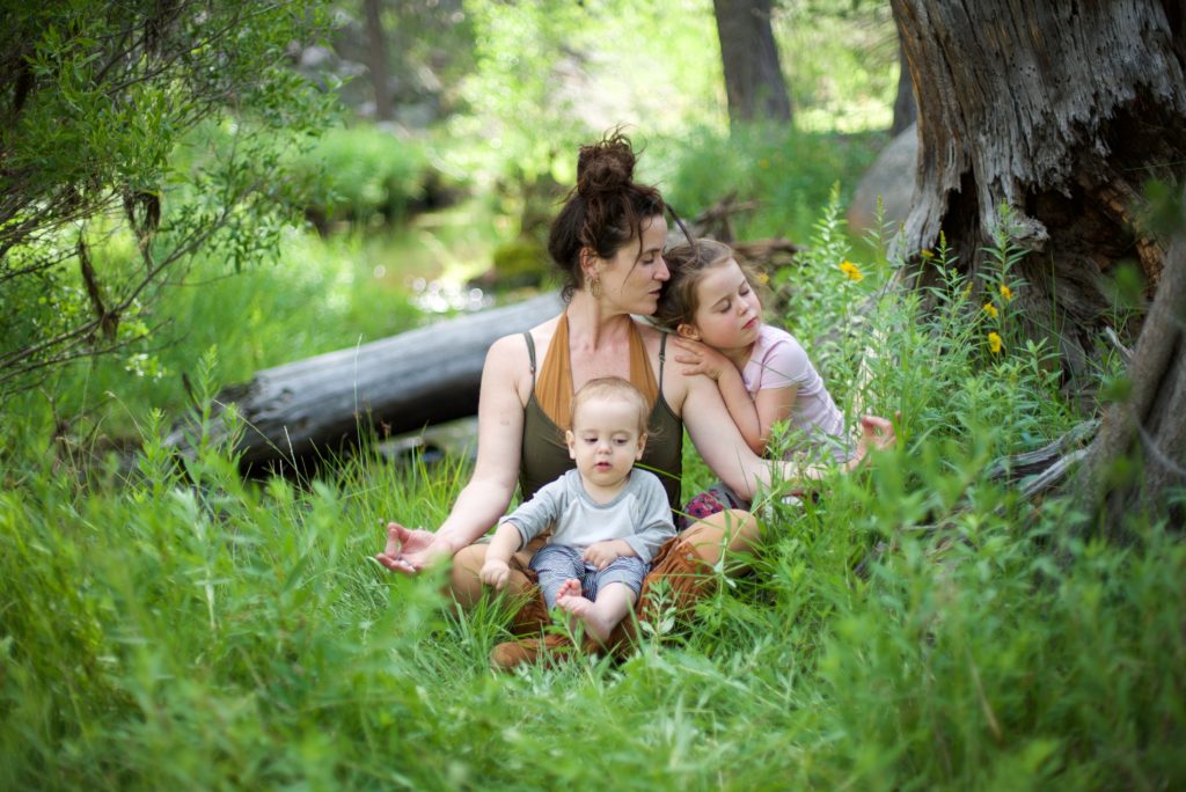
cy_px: 396
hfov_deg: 39.6
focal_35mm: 50
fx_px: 1648
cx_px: 593
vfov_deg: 27.0
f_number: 1.4
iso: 160
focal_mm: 50
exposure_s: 1/800
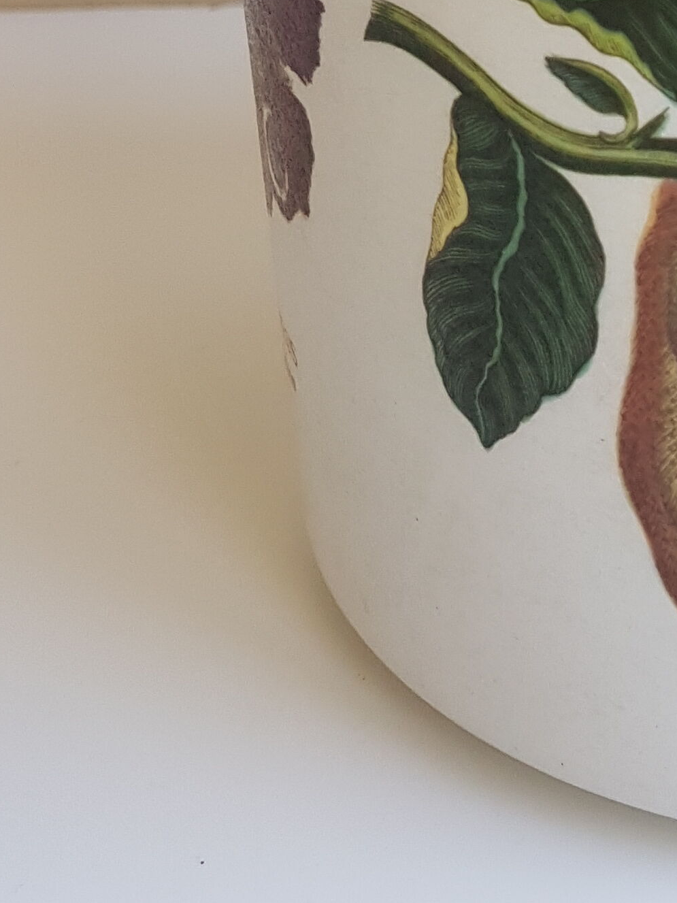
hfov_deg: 17.3
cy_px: -70
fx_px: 2060
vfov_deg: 23.3
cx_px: 925
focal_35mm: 79
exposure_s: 1/100
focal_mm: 4.2
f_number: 1.7
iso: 64
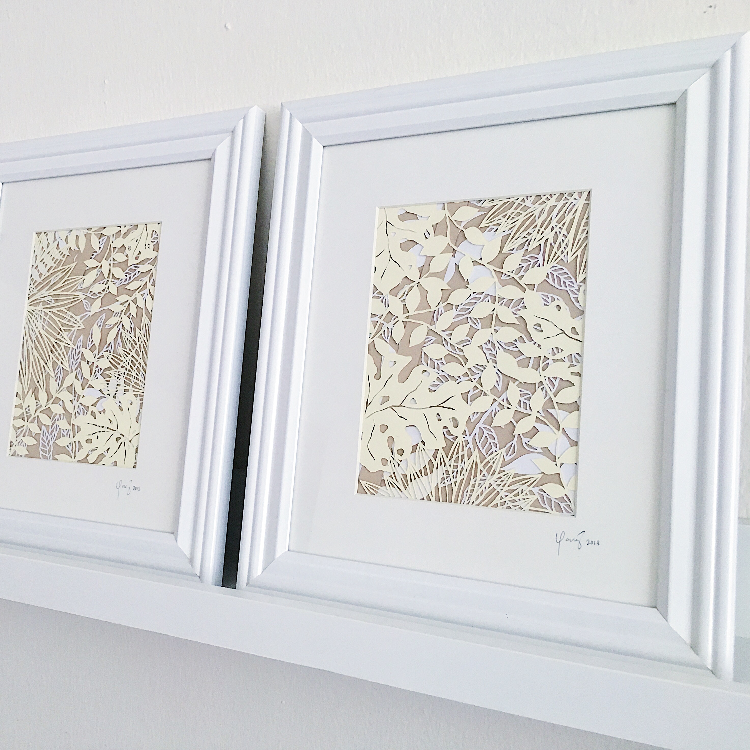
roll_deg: +2.7
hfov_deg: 46.4
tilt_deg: -5.4
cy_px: 366
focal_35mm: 35
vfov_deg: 47.2
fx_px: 858
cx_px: 244
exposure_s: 1/30
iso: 100
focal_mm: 4.15
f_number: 2.2
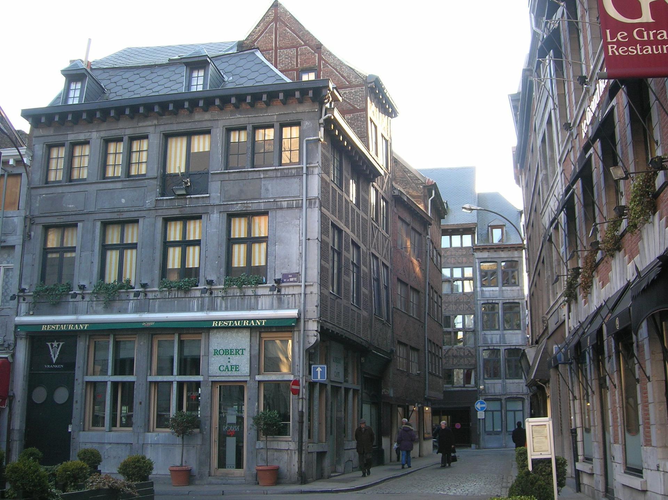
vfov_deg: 37.7
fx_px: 733
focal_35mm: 38
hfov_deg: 49.0
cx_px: 334
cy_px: 250
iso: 50
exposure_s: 1/48.5
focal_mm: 6.4
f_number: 3
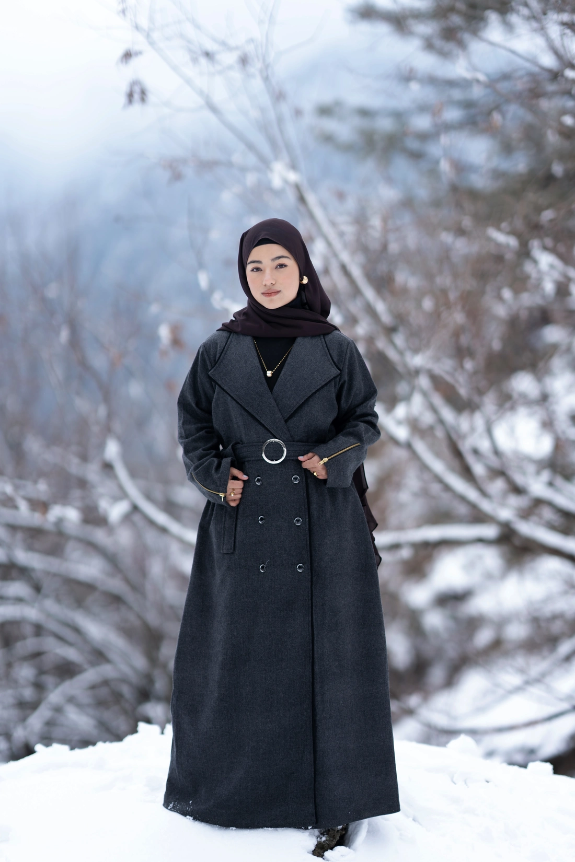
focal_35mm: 85
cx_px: 288
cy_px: 431
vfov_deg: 23.9
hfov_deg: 16.1
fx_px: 2036
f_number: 1.4
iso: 50
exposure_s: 1/1250
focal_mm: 85
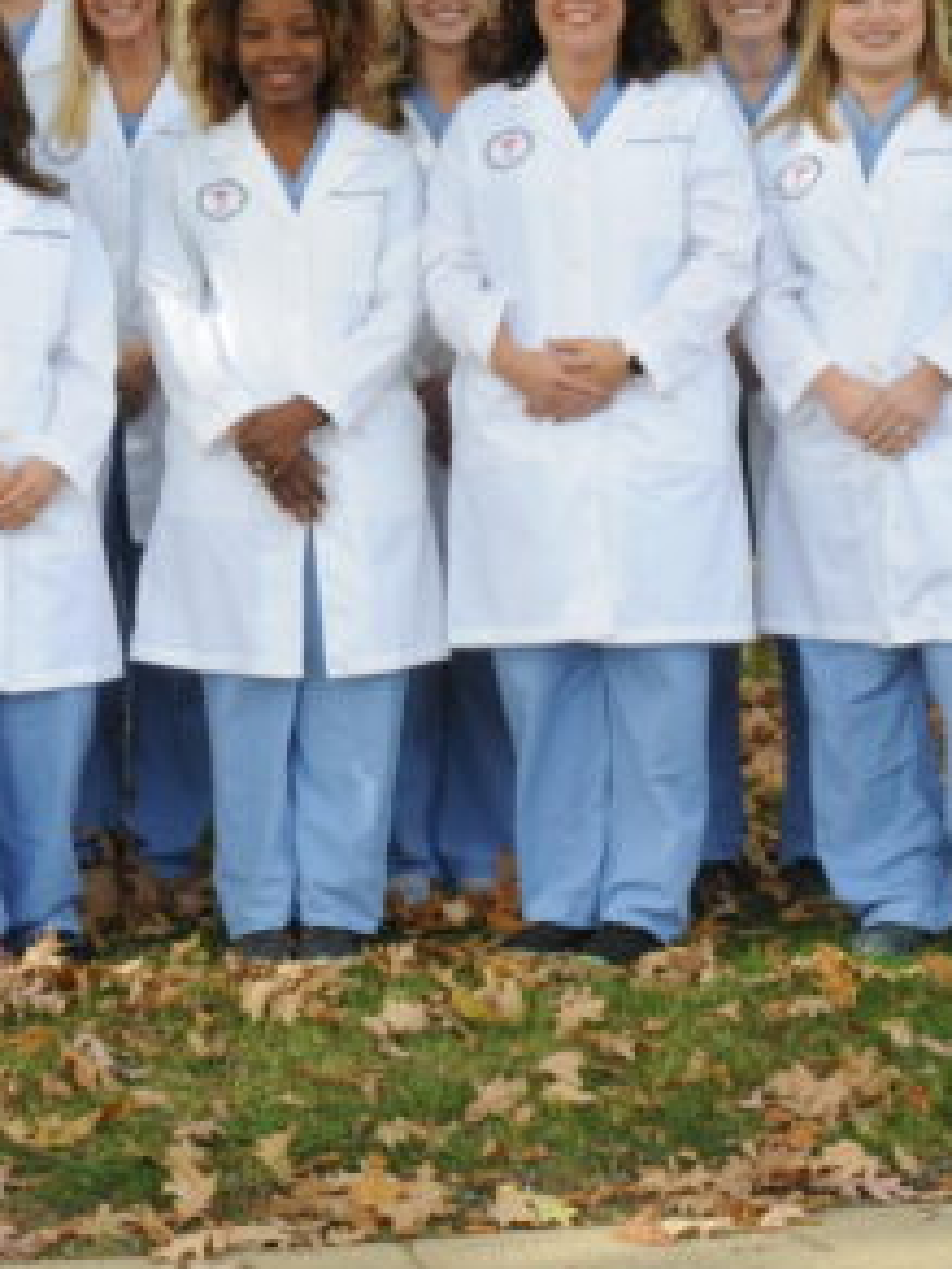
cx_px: -104
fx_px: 4300
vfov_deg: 16.8
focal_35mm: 117
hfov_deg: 12.4
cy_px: 456
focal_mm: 31
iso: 640
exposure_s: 1/80
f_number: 16
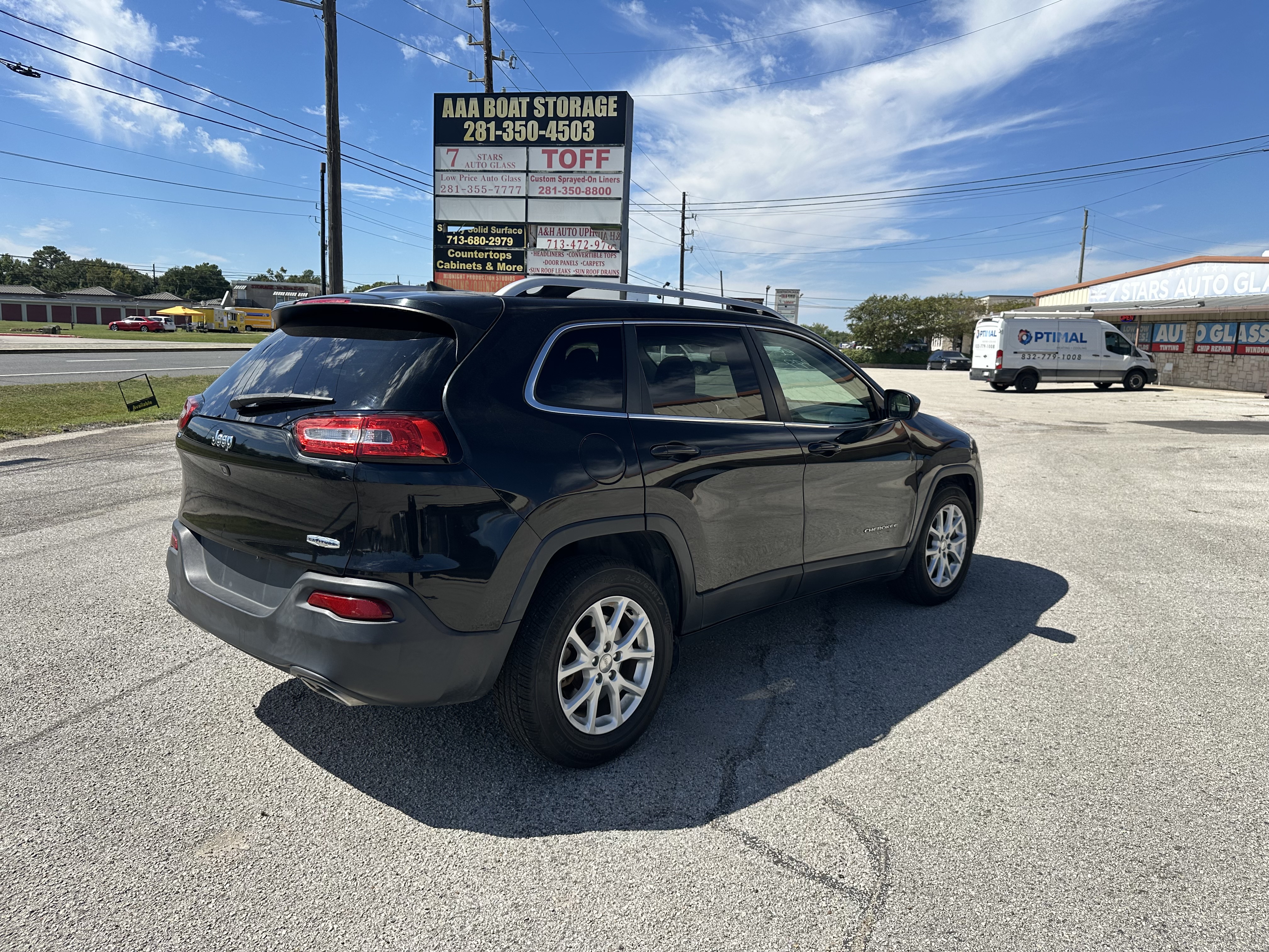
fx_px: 880
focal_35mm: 24
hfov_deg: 71.6
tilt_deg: -6.7
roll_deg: -2.8
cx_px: 634
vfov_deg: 56.8
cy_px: 476
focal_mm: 6.86
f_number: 1.78
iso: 80
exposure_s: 1/5263
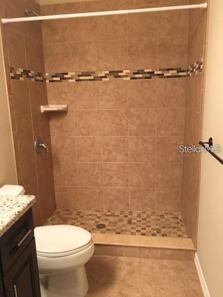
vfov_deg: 61.7
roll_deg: +1.5
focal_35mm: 29
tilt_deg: -7.6
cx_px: 112
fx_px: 249
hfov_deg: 48.2
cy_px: 148
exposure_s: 1/30
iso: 160
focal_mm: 4.15
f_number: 2.2
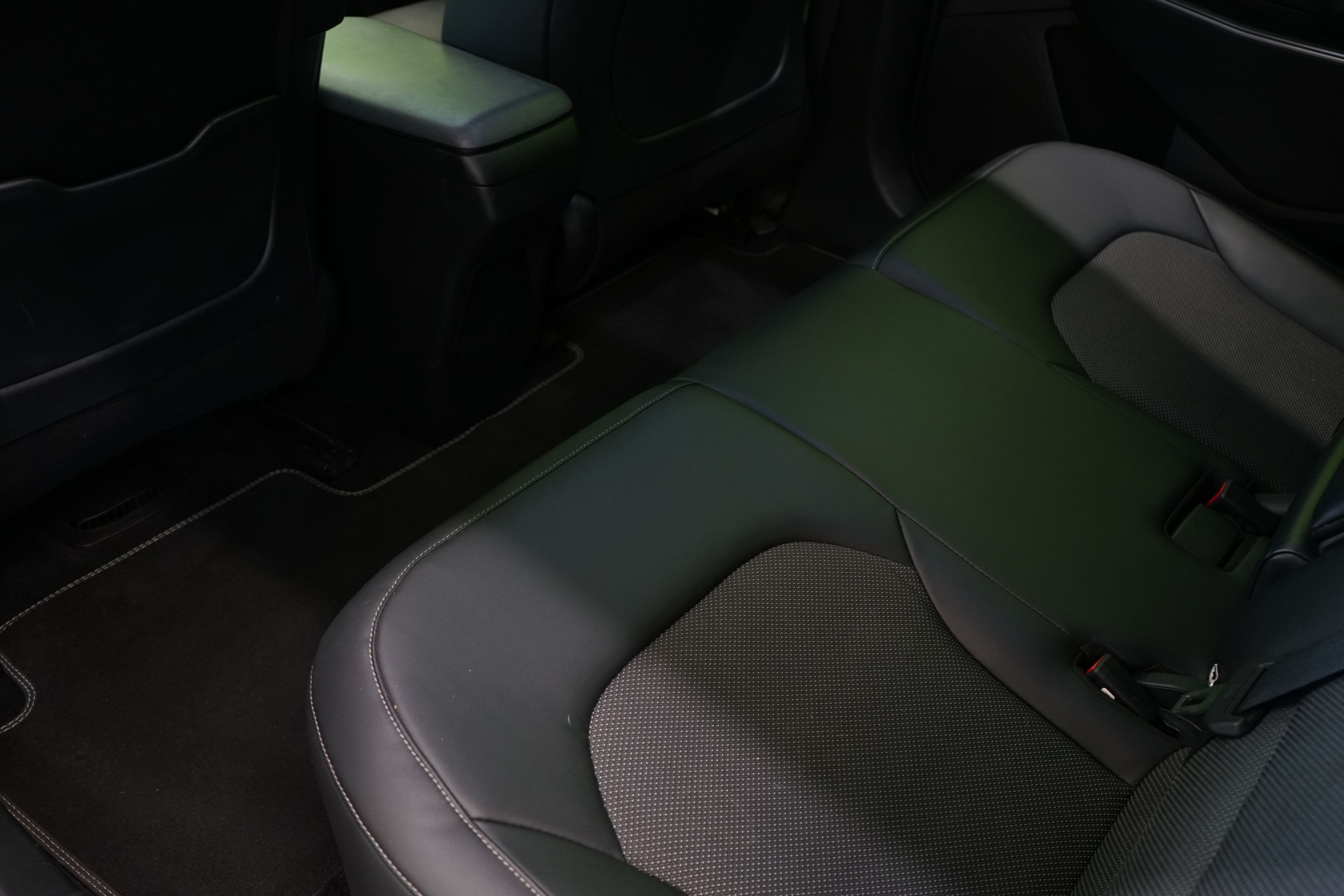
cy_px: 448
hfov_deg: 55.8
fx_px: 1269
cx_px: 672
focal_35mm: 34
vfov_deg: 38.9
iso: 1250
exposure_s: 1/20
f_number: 5
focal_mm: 34
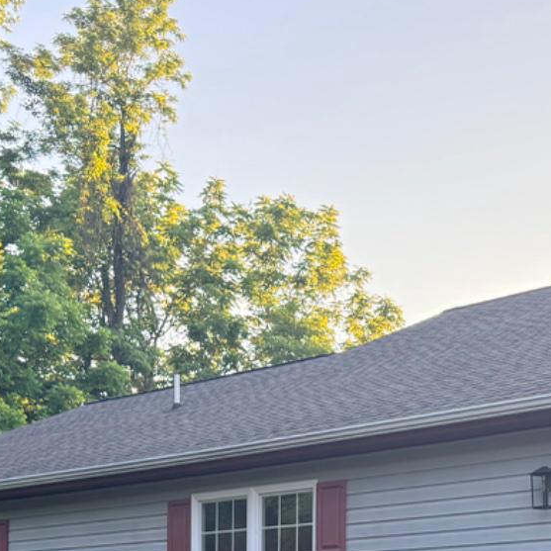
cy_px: 698
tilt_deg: -0.2
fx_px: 1405
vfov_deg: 20.4
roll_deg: -0.6
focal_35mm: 78
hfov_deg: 21.9
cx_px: 438
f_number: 1.78
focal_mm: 6.76
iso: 100
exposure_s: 1/251
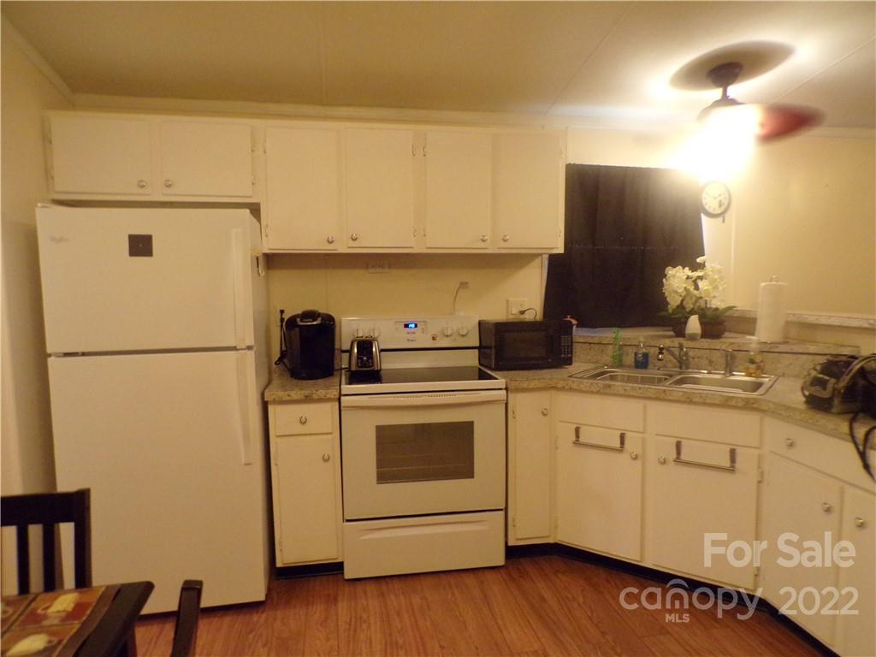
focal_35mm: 24
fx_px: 607
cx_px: 438
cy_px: 328
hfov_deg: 71.6
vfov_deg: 56.8
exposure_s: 1/17
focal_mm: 4.3
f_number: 3
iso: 454
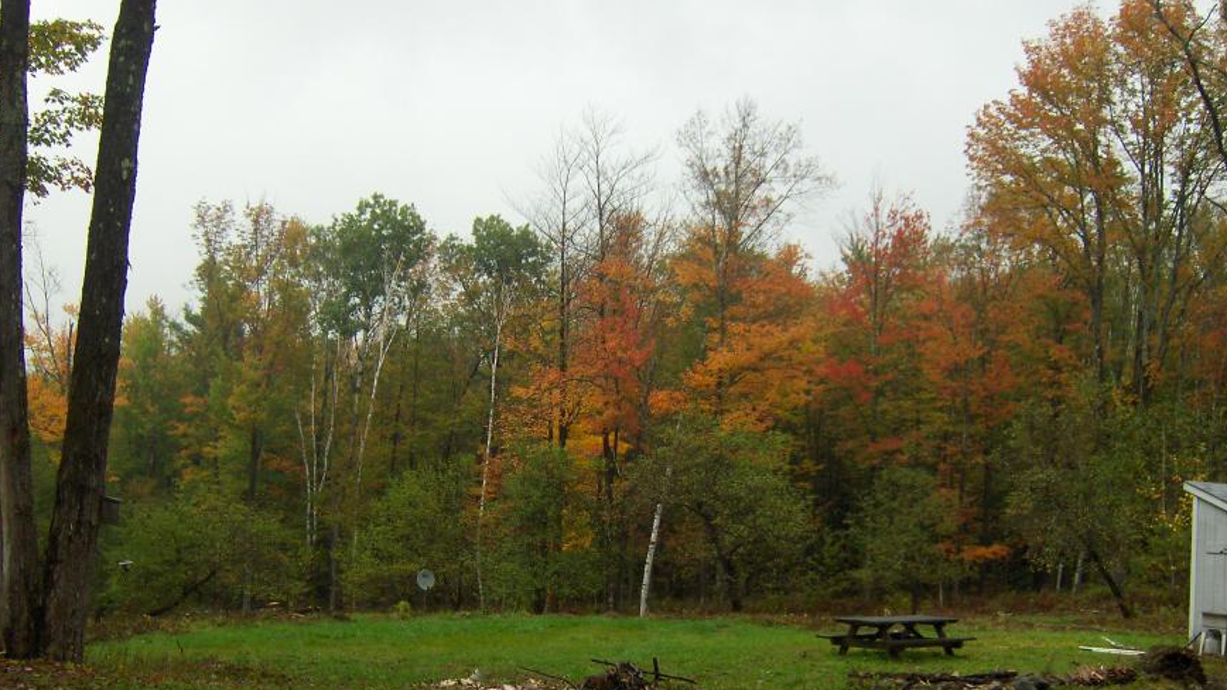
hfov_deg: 45.4
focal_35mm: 45
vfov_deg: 26.3
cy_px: 471
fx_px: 1464
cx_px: 547
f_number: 3.5
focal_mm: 7.5
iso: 100
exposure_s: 1/417
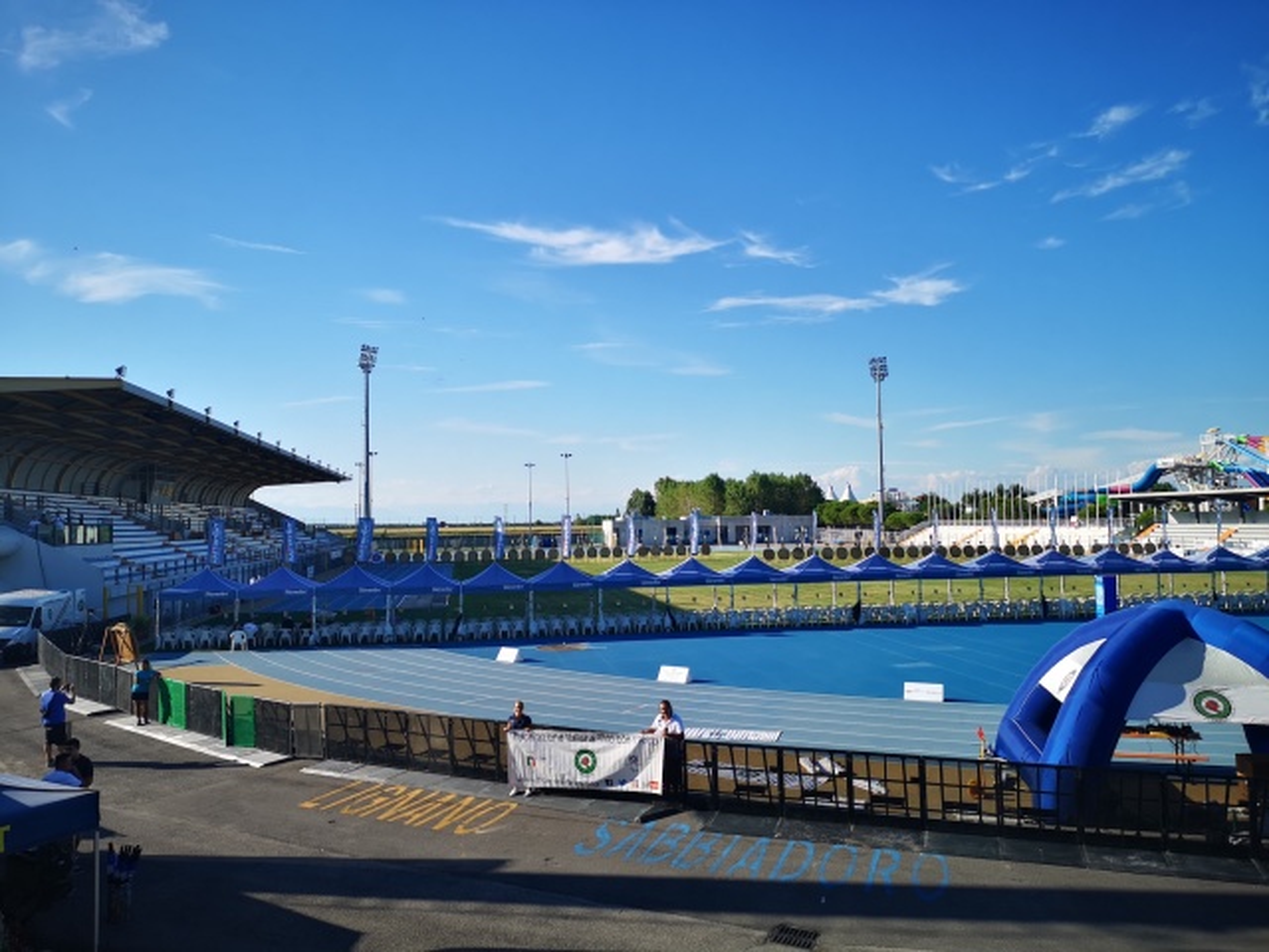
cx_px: 634
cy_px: 476
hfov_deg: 65.3
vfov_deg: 51.4
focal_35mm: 27
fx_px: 990
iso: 50
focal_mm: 3.95
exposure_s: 1/1821
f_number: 1.8
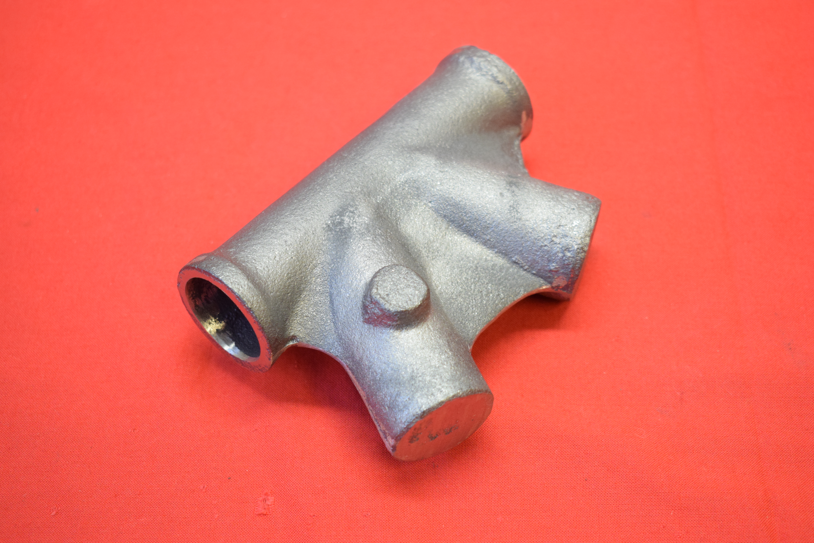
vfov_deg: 23.8
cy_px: 272
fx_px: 1289
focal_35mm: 57
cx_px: 407
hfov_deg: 35.0
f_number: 5
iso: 1250
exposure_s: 1/60
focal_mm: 38
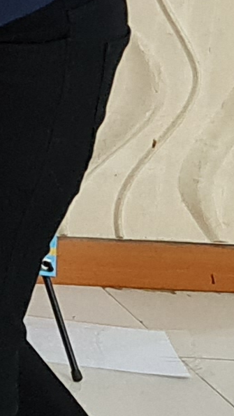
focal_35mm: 183
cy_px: -66
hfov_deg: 5.5
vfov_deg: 11.6
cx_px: -784
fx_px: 2017
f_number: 1.8
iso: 800
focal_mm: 7
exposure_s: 1/33
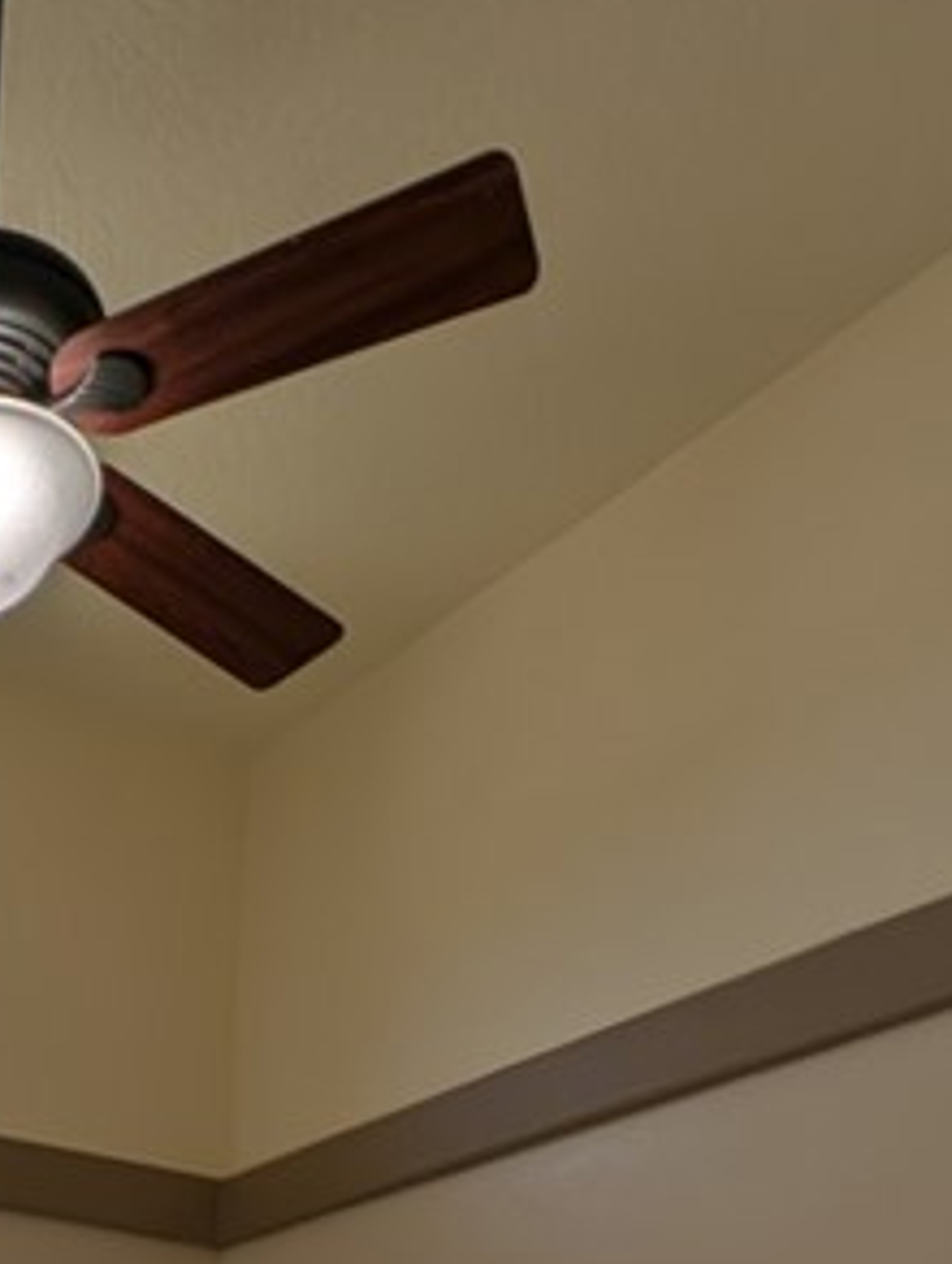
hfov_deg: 29.5
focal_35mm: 42
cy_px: 1799
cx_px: -197
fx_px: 1536
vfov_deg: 30.3
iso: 48
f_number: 1.95
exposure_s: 1/240
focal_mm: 2.23
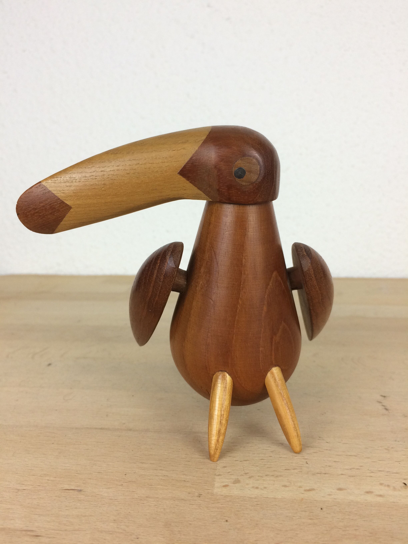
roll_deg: +1.7
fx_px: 456
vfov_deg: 61.7
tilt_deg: -9.4
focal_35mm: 29
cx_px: 204
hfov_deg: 48.2
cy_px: 272
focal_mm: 4.15
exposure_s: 1/100
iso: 64
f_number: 2.2
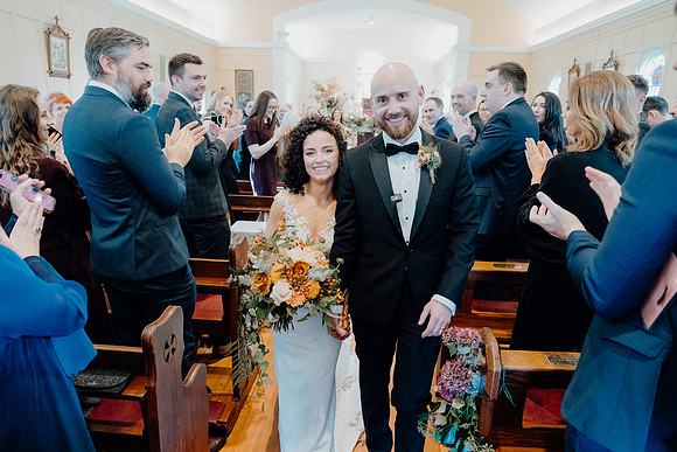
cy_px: 226
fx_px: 451
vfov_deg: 53.2
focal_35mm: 24
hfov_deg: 73.7
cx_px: 338
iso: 5000
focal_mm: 24
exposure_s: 1/160
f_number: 3.5
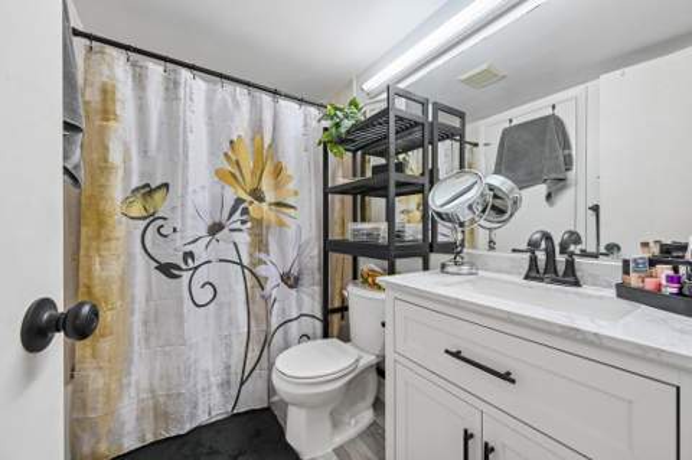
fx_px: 269
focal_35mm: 14
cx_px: 346
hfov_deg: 104.3
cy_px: 230
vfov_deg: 81.1
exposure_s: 1/60
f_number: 8
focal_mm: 14
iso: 3200
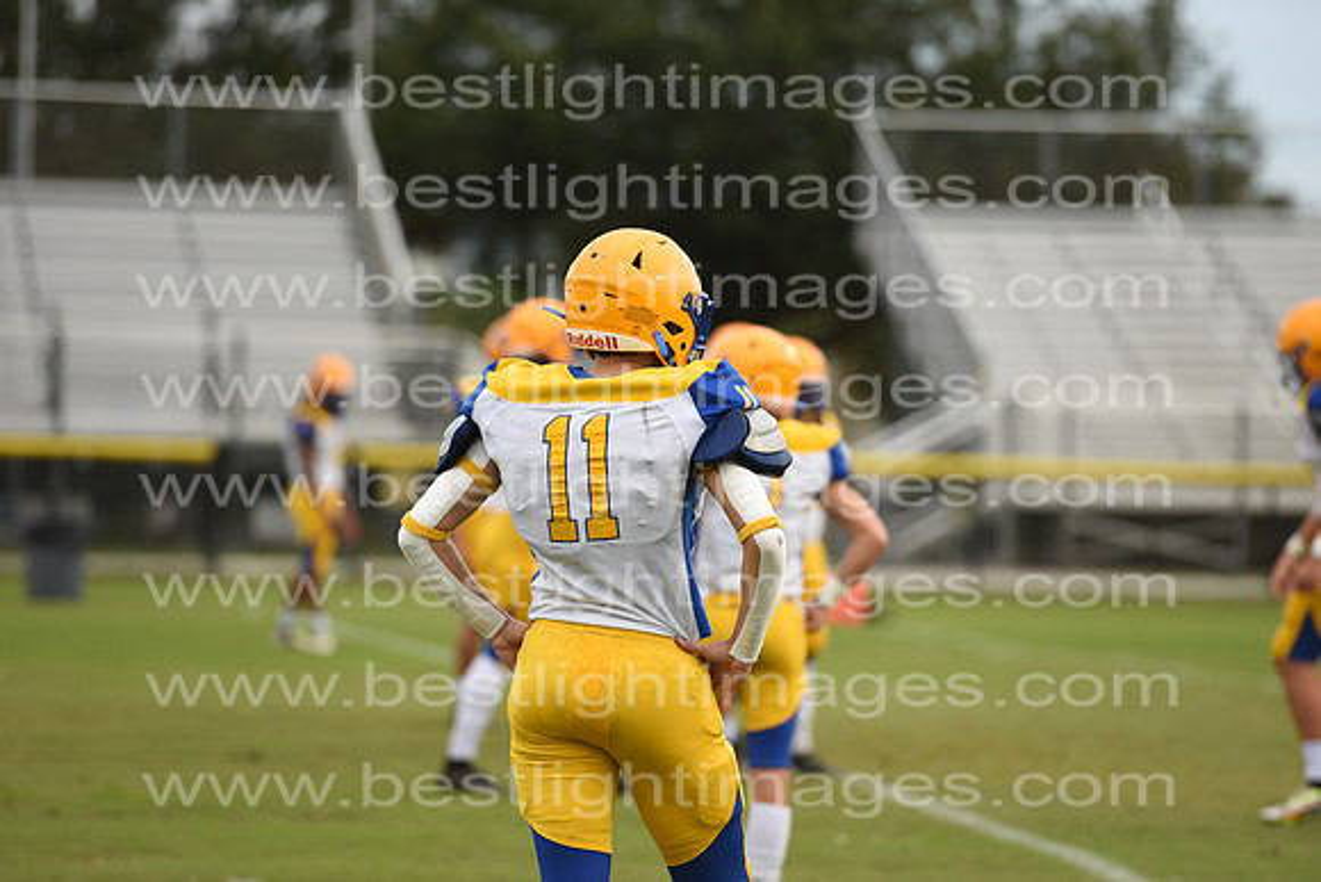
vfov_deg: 6.9
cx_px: 660
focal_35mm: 200
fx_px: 7340
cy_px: 441
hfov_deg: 10.3
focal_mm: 200
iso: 450
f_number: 4
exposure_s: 1/640
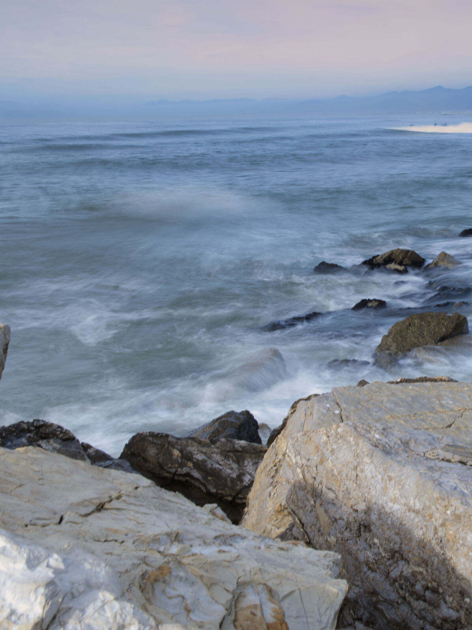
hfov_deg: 26.5
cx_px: 470
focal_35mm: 52
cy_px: 315
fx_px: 946
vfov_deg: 36.8
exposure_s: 1
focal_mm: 36
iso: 50
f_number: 22
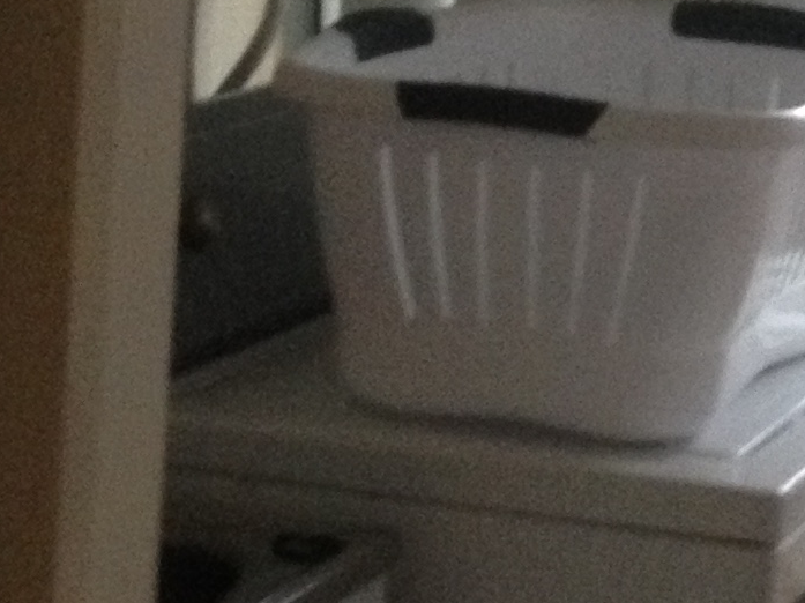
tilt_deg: -7.9
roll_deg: -4.8
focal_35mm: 164
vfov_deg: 9.0
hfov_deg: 11.7
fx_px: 3812
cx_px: 1111
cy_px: -64
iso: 160
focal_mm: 4.28
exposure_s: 1/20
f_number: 2.4
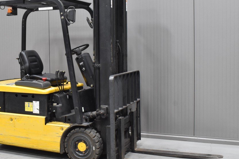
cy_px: 70
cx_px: 76
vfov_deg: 26.0
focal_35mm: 52
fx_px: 345
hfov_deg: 37.7
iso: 1600
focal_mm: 24
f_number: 8
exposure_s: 1/13
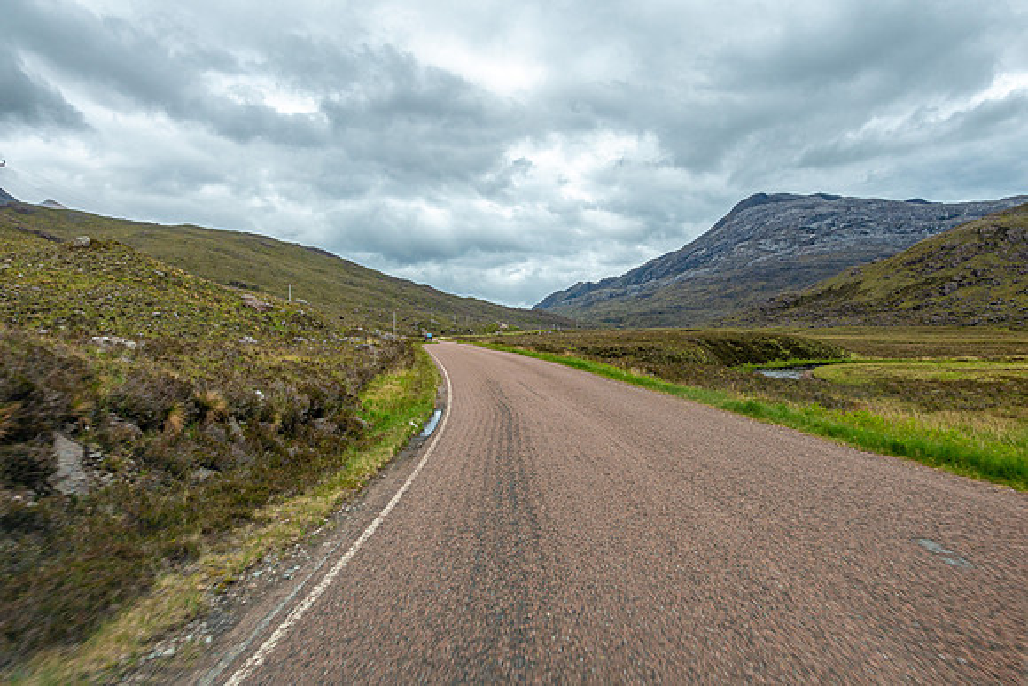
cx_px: 514
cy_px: 343
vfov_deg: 53.2
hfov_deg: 73.7
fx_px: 685
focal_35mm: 24
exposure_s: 1/250
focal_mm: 8.8
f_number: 5.6
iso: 125
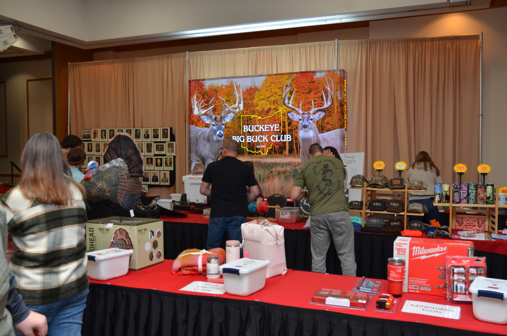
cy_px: 168
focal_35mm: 36
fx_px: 506
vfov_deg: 36.7
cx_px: 254
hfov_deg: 53.2
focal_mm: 24
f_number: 6.3
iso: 500
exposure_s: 1/60
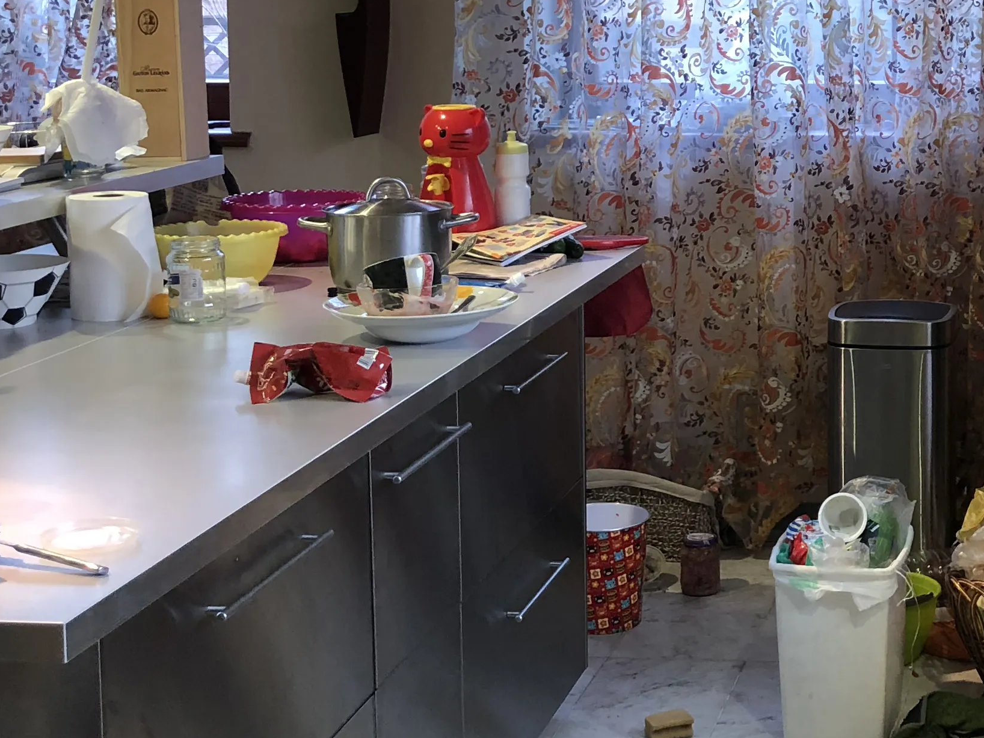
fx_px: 1961
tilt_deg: -6.0
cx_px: 903
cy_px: 156
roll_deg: +0.6
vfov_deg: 21.1
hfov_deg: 27.1
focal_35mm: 69
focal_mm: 3.99
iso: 40
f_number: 1.8
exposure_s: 1/17
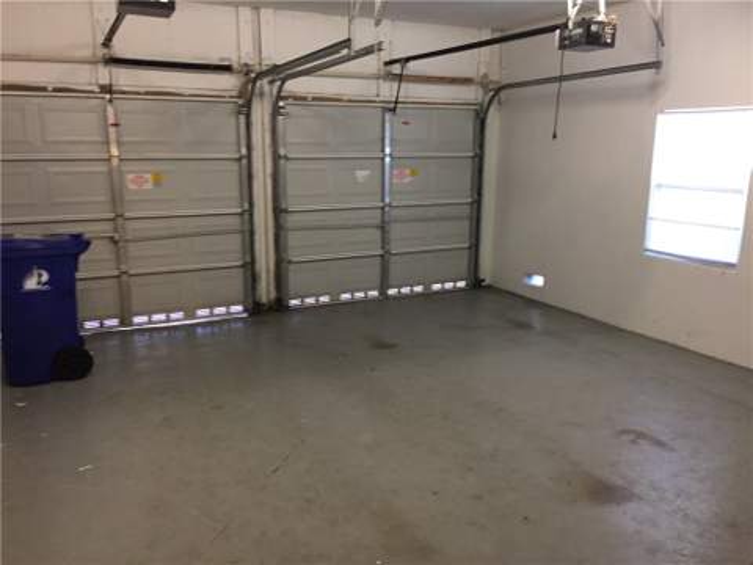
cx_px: 376
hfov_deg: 61.7
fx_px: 631
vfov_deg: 48.2
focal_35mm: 29
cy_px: 282
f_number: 2.2
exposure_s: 1/17
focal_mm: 4.15
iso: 250
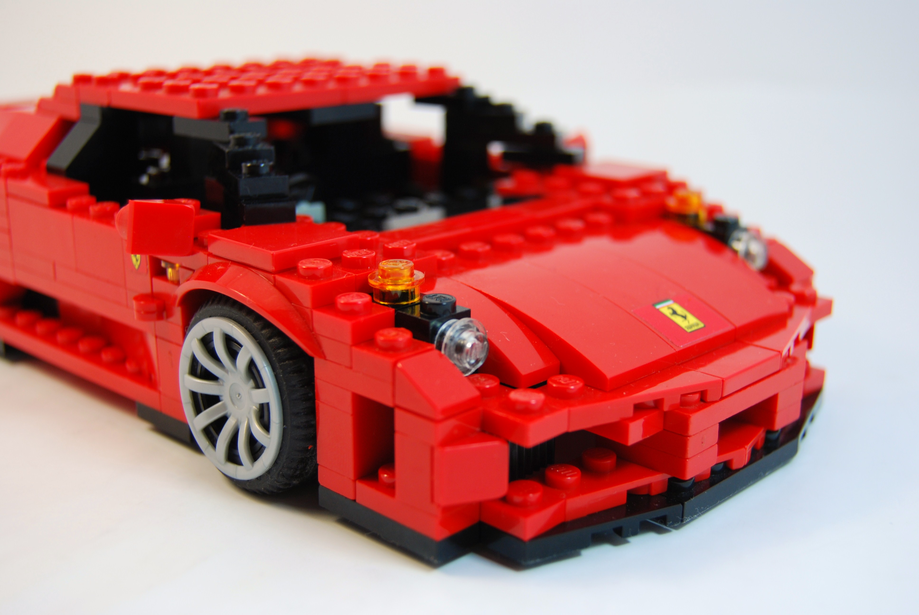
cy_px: 308
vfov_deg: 28.2
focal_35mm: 48
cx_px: 460
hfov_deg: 41.1
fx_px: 1227
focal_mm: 32
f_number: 5
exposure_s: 1/100
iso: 200
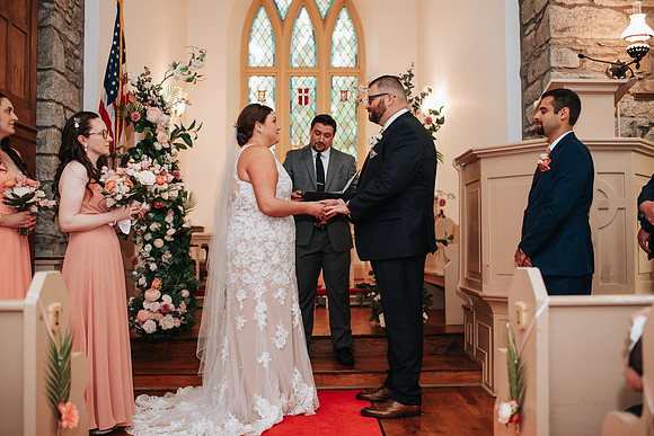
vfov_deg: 36.5
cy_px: 218
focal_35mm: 36
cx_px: 327
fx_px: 662
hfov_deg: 52.6
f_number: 2.8
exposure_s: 1/200
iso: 1000
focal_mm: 35
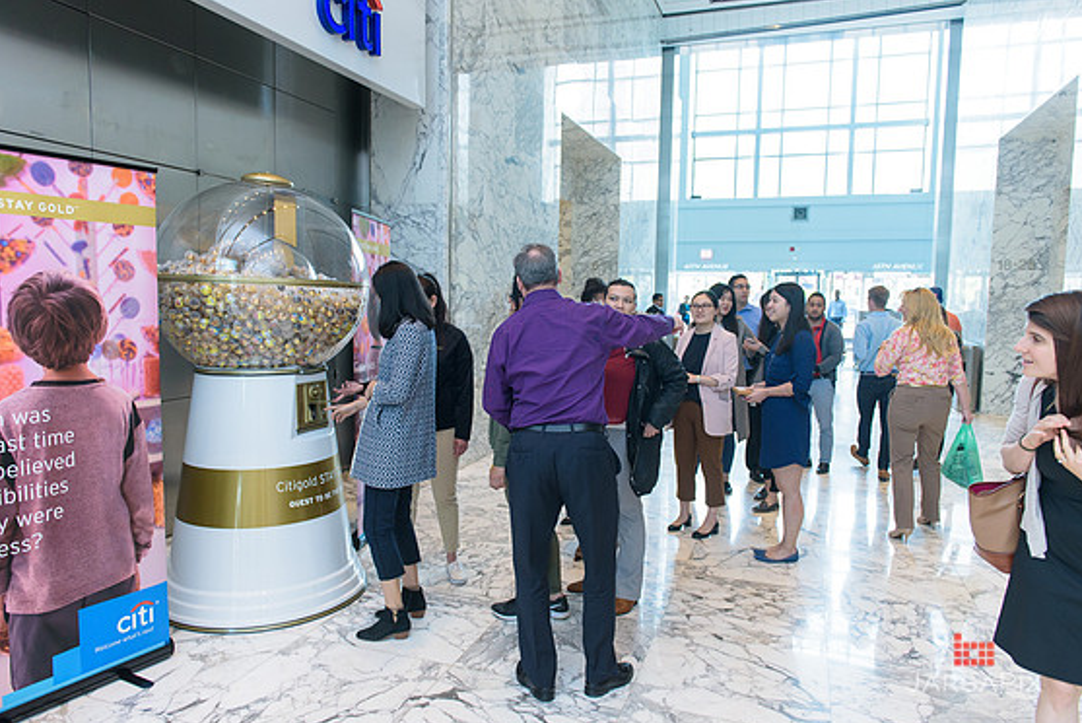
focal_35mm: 25
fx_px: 752
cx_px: 528
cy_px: 359
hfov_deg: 71.5
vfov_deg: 51.3
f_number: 3.2
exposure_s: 1/200
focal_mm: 24
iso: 1000
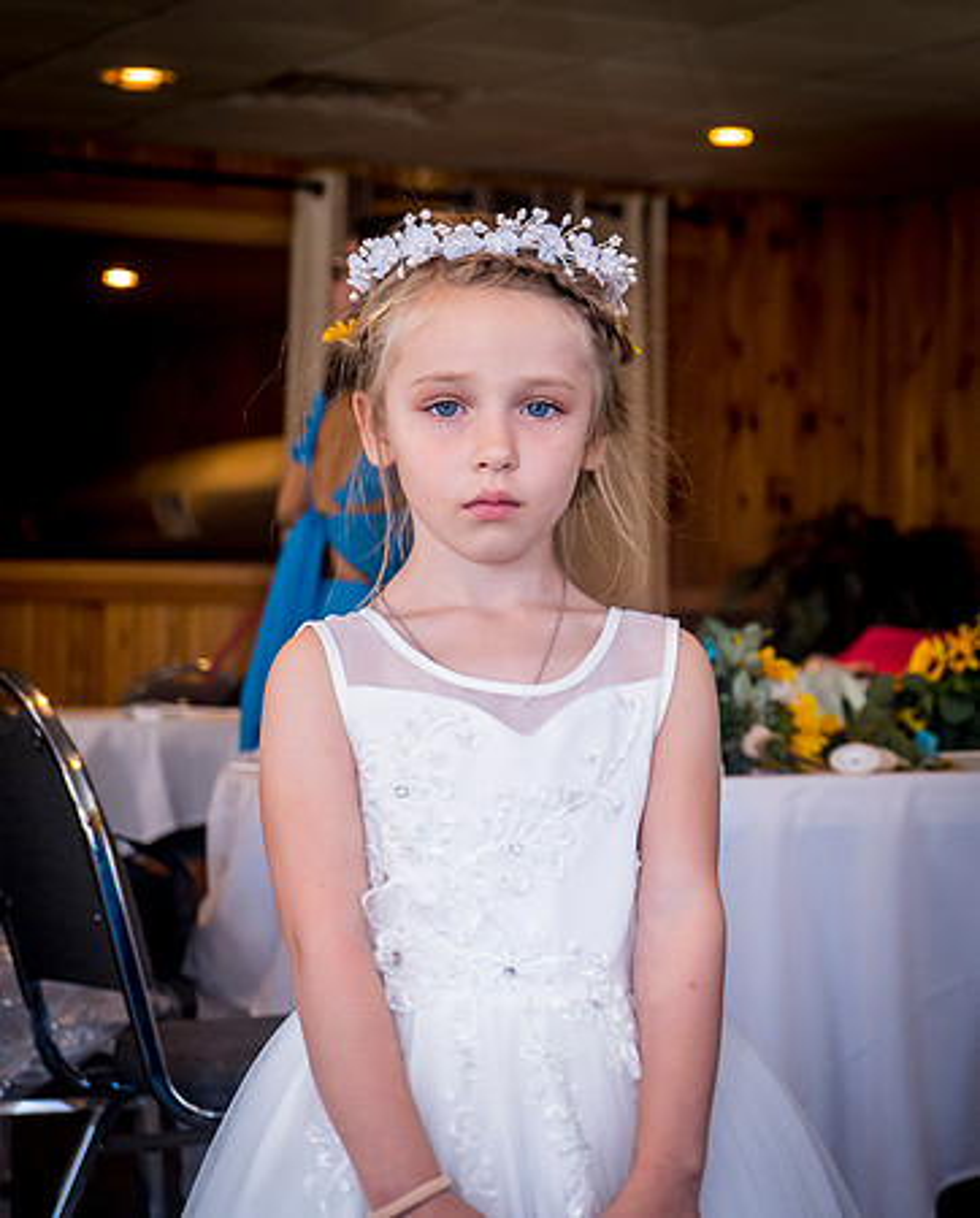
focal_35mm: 96
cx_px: 958
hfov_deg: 15.8
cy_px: 500
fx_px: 3469
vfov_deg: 19.9
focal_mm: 58
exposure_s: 1/80
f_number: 5.6
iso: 1000
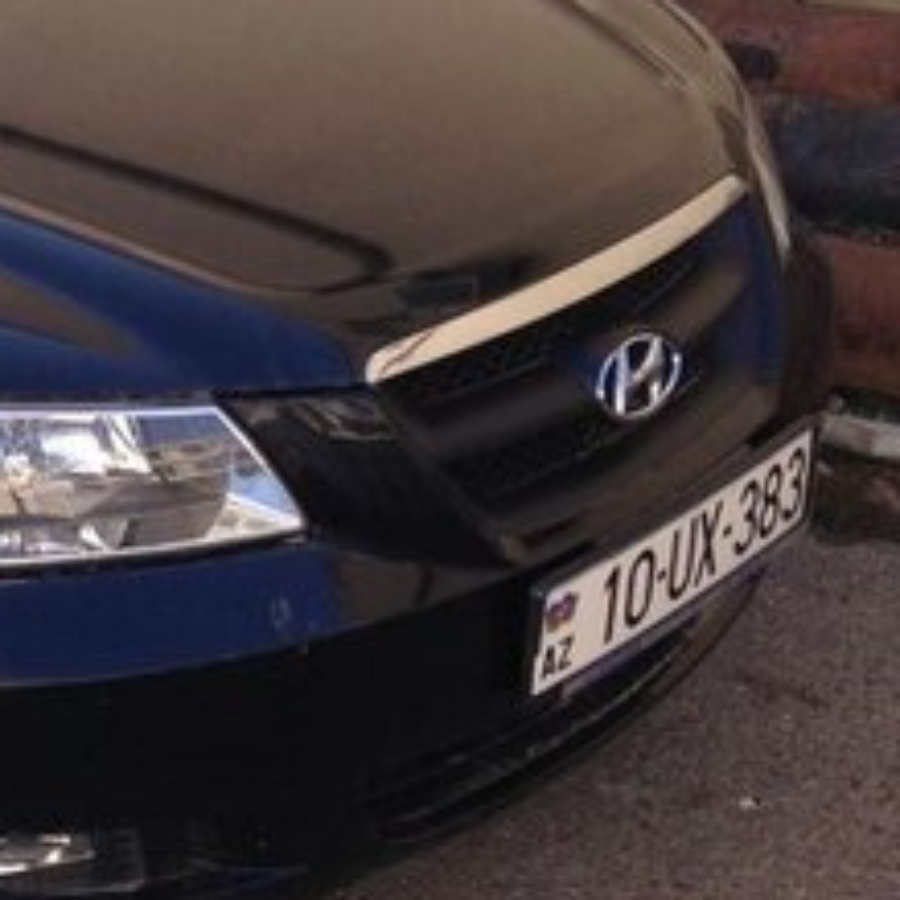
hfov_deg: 17.7
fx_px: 2589
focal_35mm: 88
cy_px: 88
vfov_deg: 19.4
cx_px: -440
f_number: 2.4
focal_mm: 4.12
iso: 50
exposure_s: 1/379
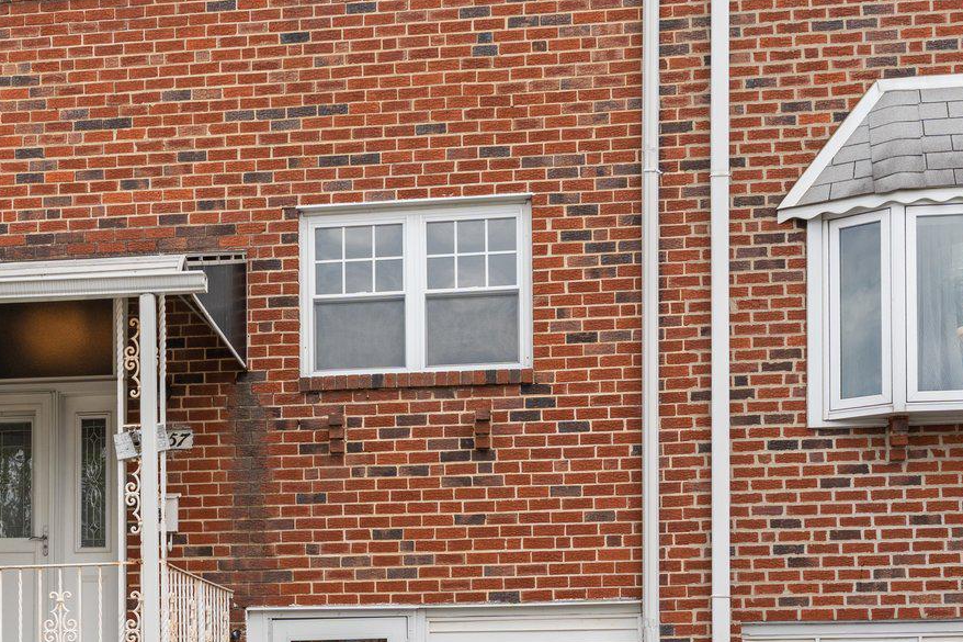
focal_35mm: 63
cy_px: 288
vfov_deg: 21.6
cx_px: 225
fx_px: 1685
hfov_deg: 31.3
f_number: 10
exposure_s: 1/200
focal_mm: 27
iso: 500
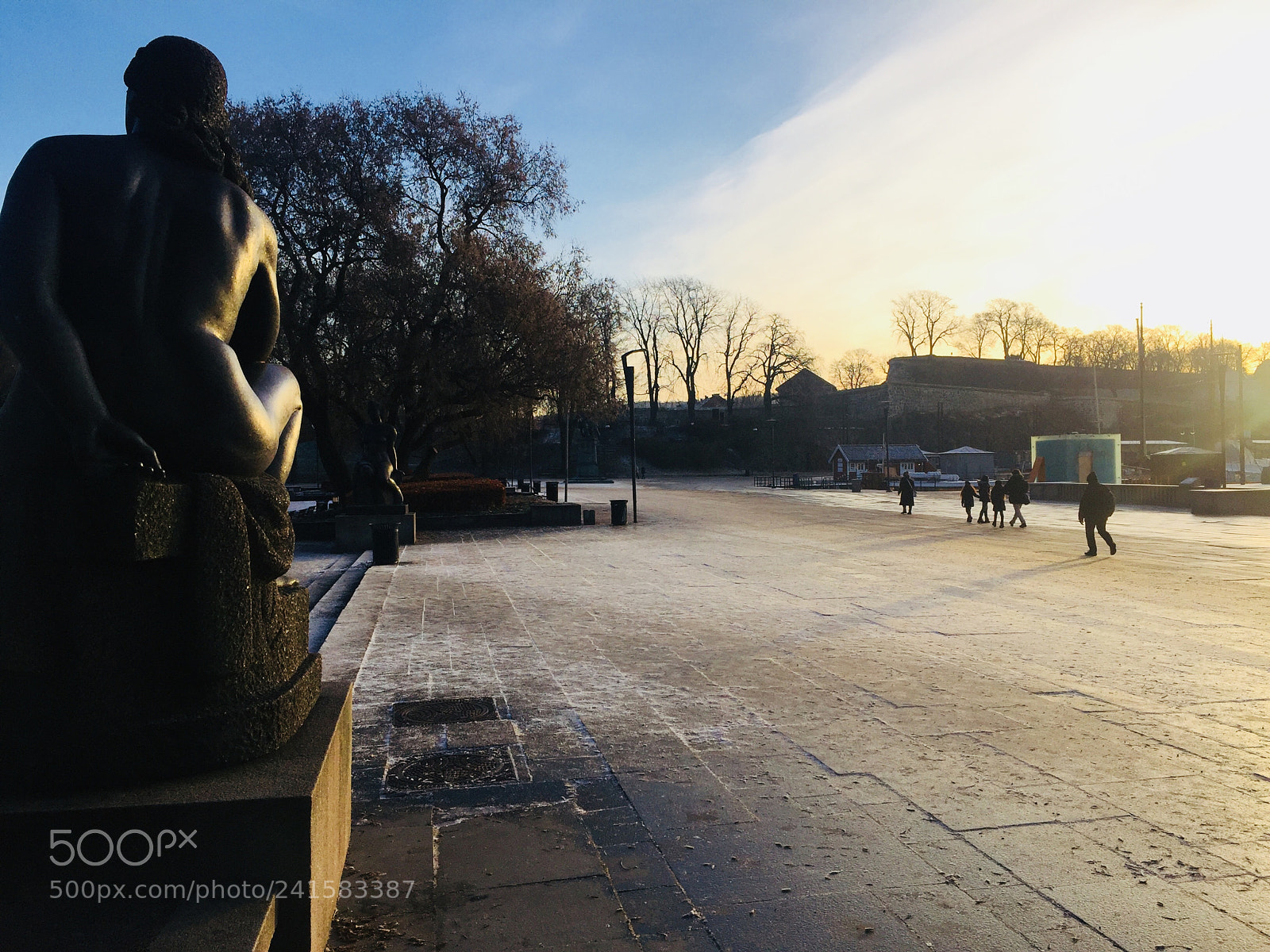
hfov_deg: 61.7
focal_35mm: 29
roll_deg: +1.5
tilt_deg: +0.6
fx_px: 1064
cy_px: 476
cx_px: 635
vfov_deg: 48.2
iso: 32
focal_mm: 4.15
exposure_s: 1/1130
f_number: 2.2
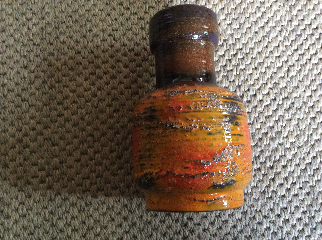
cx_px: 161
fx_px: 297
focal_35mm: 32
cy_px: 120
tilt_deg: -80.6
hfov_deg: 56.9
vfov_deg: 44.1
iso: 320
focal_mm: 3.3
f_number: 2.4
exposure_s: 1/17
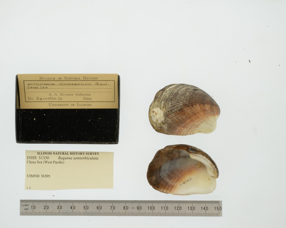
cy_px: 114
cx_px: 128
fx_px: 576
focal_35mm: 68
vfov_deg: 22.5
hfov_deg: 27.9
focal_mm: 60
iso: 100
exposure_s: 1/8
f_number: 32
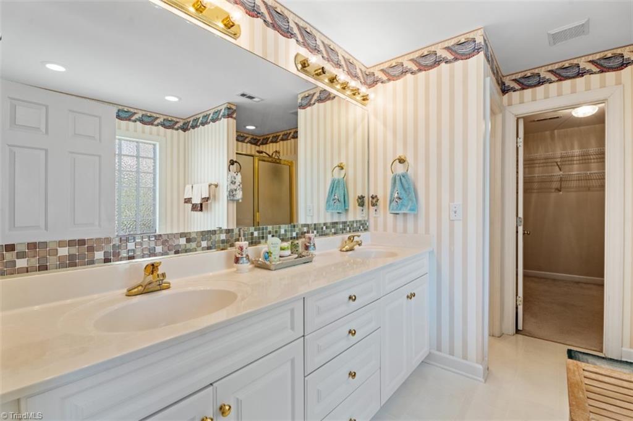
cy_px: 210
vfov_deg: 73.7
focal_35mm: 16
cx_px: 316
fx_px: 281
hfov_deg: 96.8
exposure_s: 1/6
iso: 320
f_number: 8
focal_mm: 16
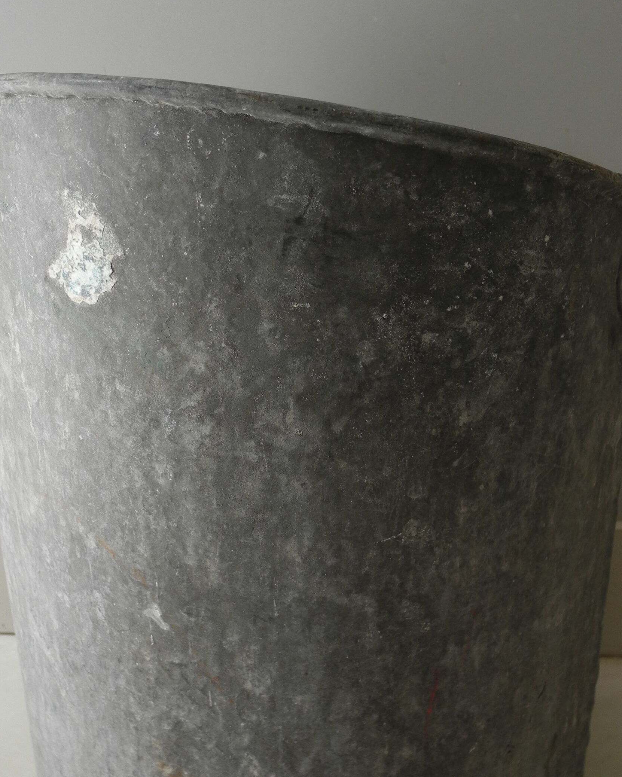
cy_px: 421
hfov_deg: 31.5
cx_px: 311
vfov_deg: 38.7
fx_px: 1104
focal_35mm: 48
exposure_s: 1/71.5
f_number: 2.8
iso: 100
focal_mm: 6
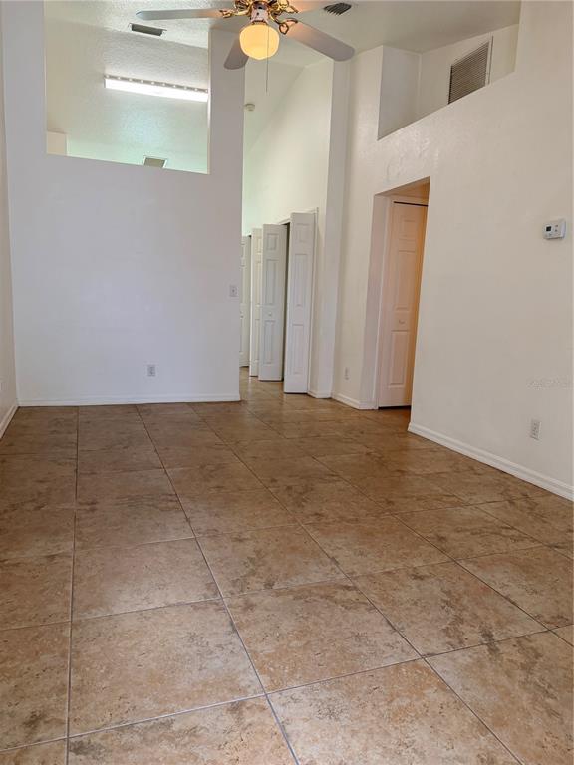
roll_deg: -3.2
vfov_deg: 71.6
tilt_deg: -8.4
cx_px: 287
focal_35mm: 24
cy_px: 382
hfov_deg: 56.8
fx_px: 531
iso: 200
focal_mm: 6.76
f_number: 1.78
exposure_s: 1/170
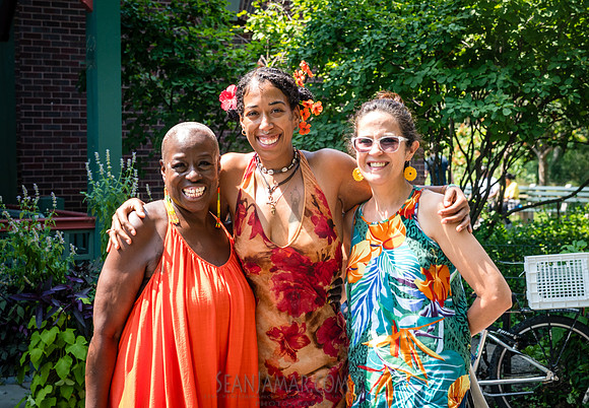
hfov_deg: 31.8
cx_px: 264
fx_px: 1033
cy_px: 196
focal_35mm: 62
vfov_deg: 22.4
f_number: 4.5
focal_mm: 49
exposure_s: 1/640
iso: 640
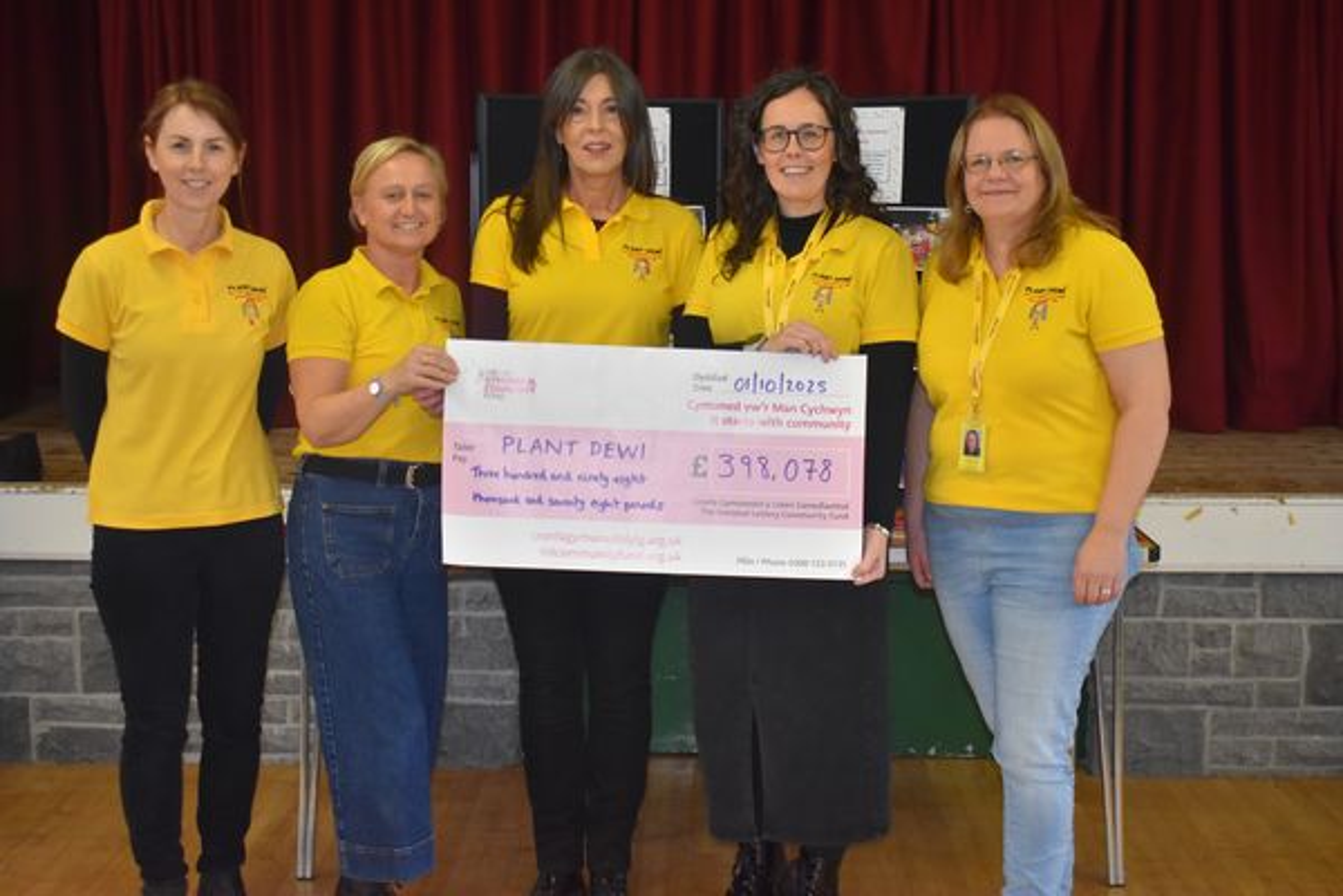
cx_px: 672
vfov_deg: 26.5
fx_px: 1902
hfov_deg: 38.9
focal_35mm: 51
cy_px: 448
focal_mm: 34
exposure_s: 1/125
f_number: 4.5
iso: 1250
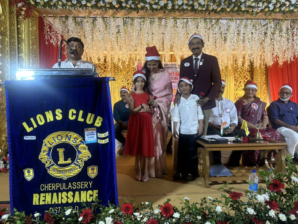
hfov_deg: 69.4
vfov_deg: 54.9
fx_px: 215
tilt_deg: -2.1
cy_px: 109
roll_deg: +1.1
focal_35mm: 25
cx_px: 145
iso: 125
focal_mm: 6.86
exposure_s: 1/50
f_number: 1.78
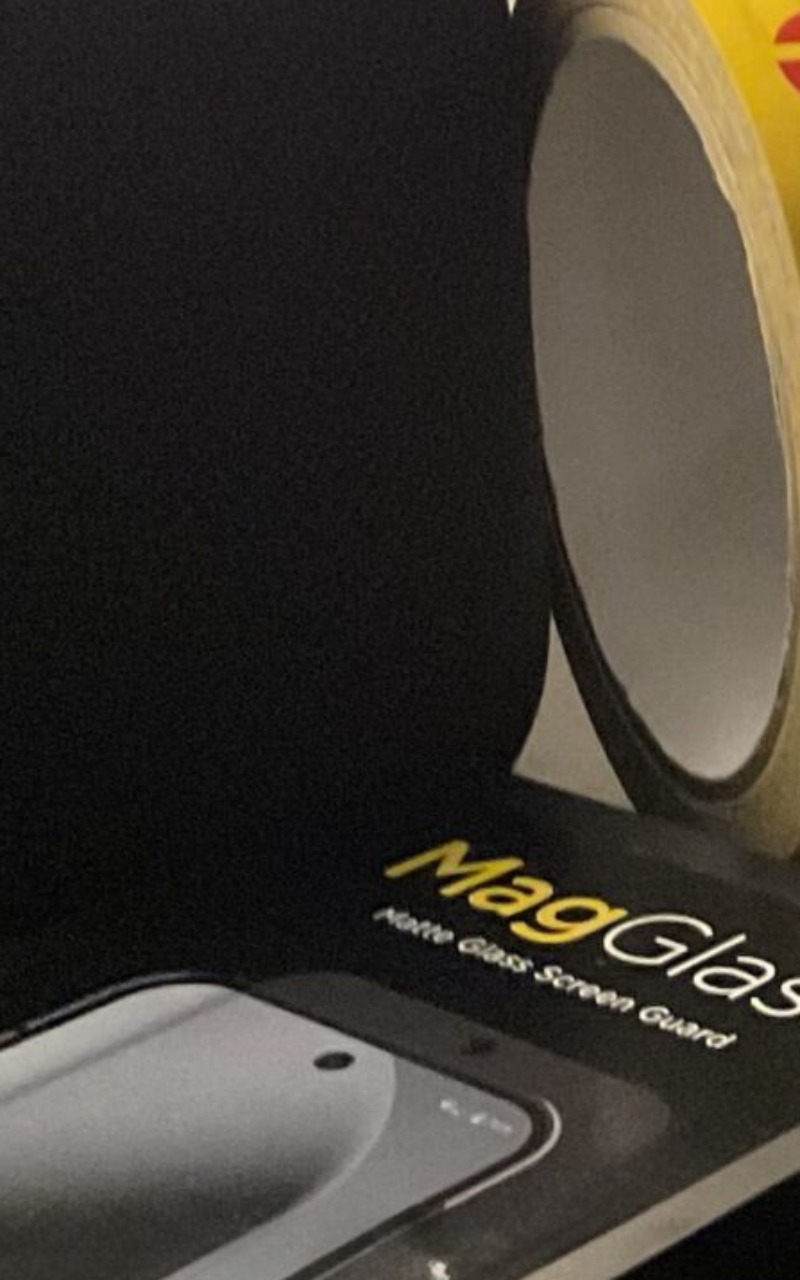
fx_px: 3836
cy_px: 788
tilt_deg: -24.5
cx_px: 1398
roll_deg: -0.9
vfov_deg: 18.9
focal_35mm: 110
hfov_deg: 11.2
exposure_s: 1/30
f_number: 1.8
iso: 400
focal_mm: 3
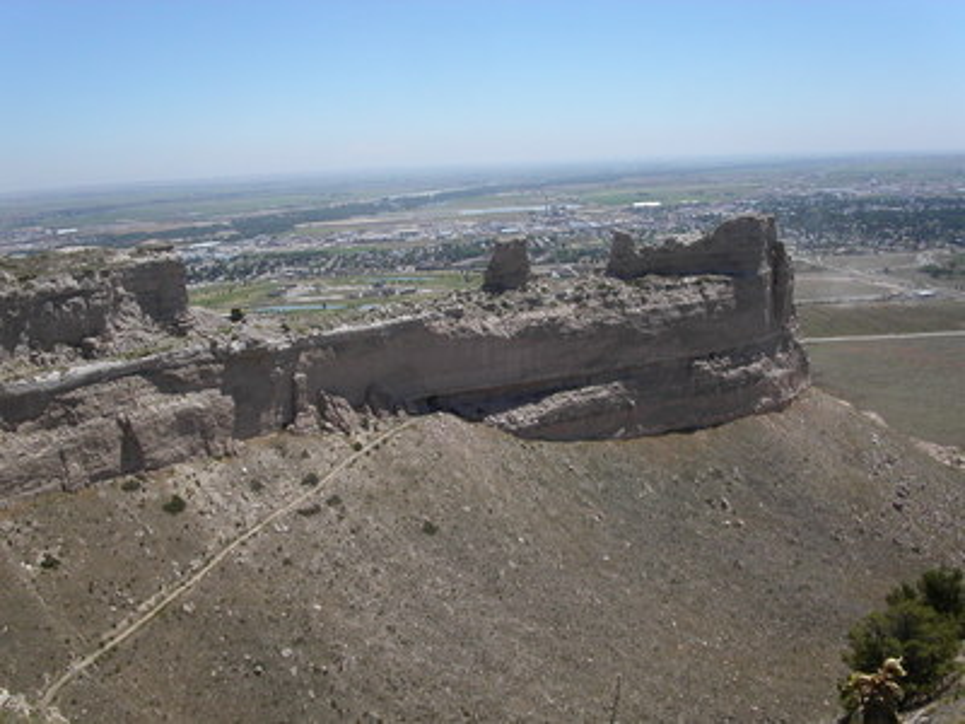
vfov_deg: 37.7
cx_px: 482
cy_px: 362
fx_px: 1059
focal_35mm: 38
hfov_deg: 49.0
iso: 100
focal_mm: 7.8
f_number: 8
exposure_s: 1/350
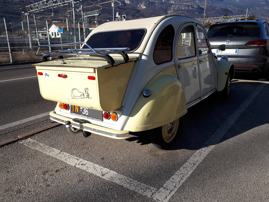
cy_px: 101
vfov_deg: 51.3
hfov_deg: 65.3
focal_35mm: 27
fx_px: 210
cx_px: 134
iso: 40
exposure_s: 1/1209
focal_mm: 3.6
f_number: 1.9
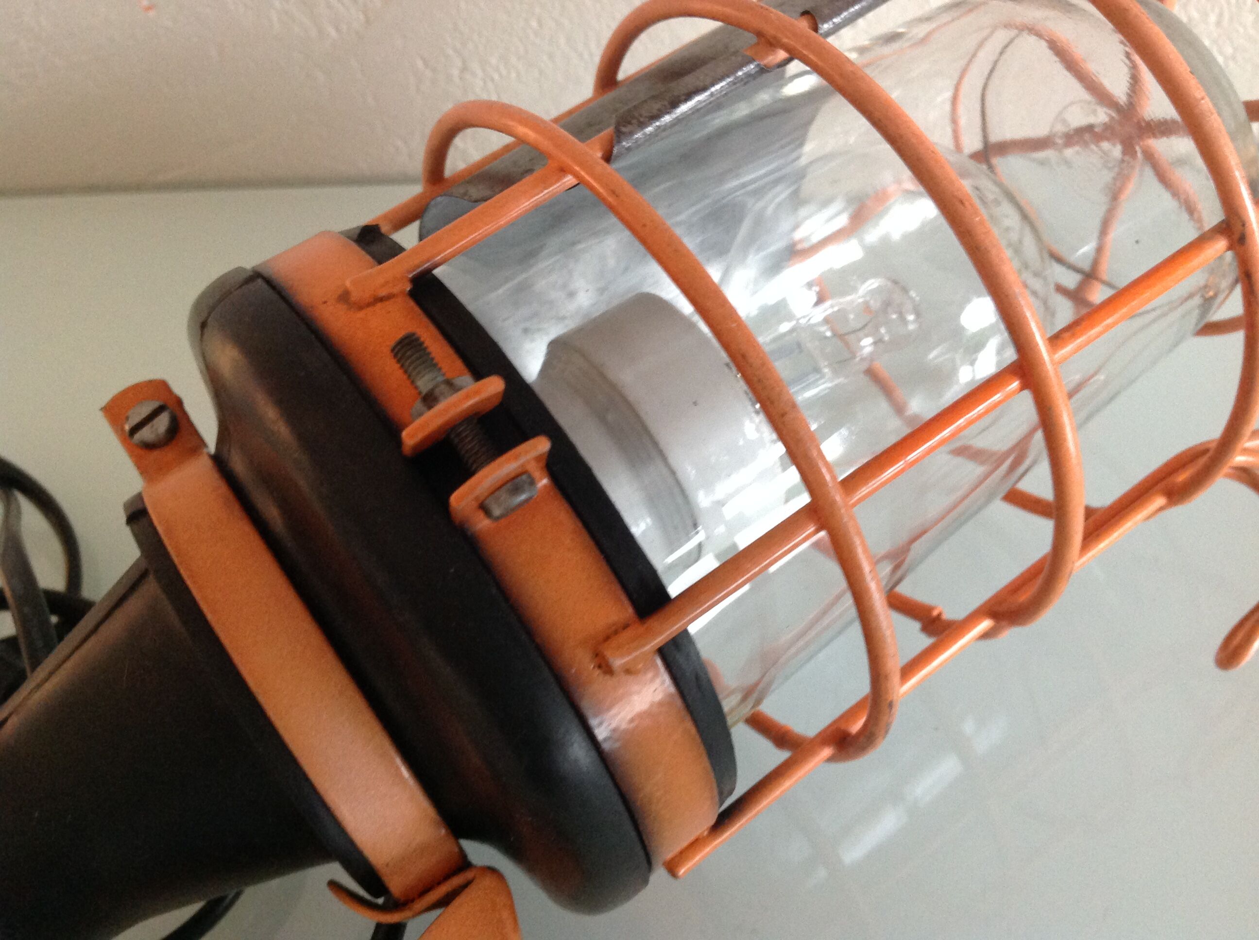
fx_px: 1271
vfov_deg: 40.6
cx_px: 630
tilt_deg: -47.7
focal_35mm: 35
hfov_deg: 52.7
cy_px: 470
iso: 250
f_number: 2.4
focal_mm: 4.28
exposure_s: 1/17
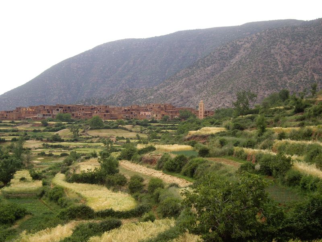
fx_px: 512
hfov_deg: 34.9
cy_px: 121
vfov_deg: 26.6
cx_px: 161
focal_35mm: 55
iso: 64
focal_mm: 11.5
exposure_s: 1/160
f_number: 3.4
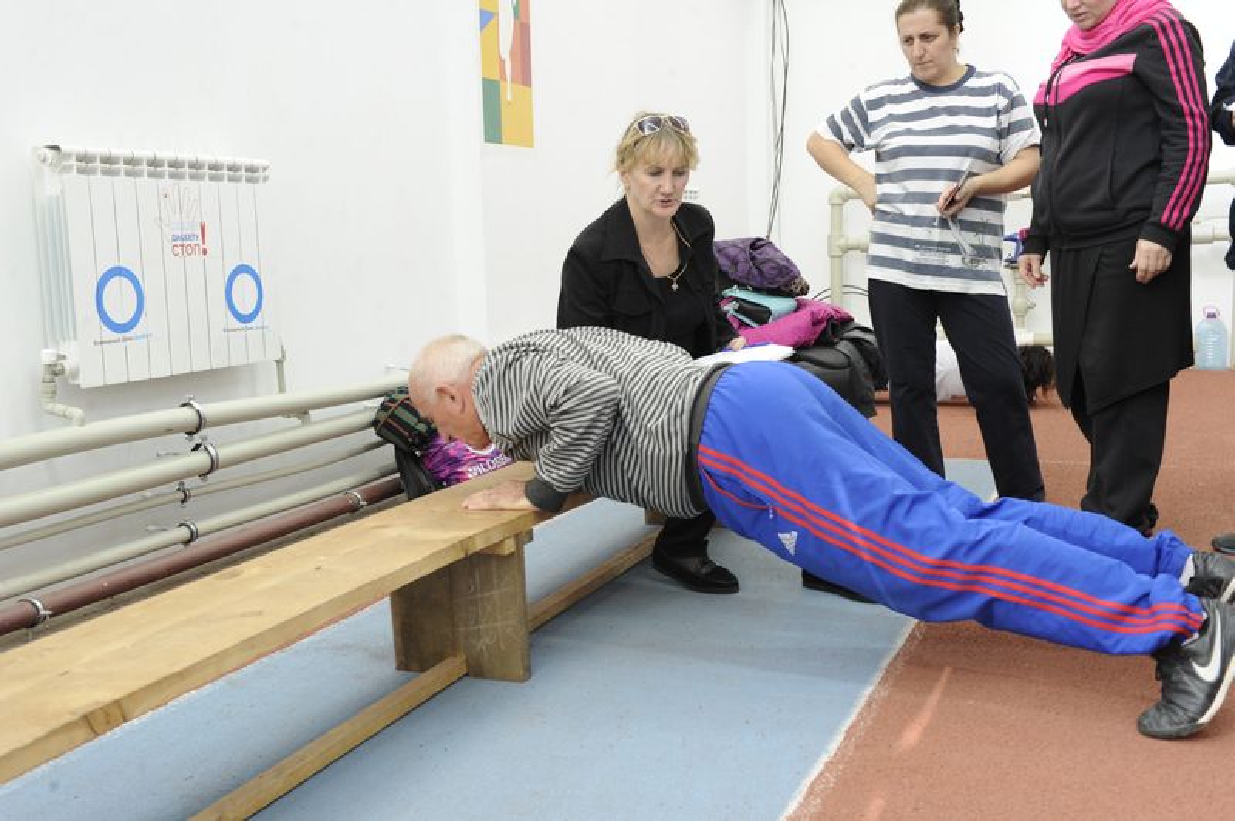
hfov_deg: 48.5
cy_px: 410
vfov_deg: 33.3
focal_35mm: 40
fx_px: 1371
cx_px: 618
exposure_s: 1/30
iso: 2000
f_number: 7.1
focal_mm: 40
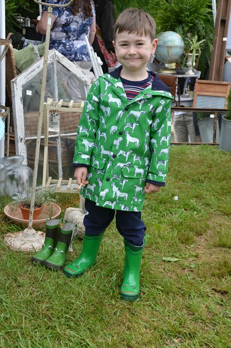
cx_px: 116
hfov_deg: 28.0
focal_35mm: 48
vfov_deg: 41.2
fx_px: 464
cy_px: 174
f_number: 7.1
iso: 200
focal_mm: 32
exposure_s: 1/200
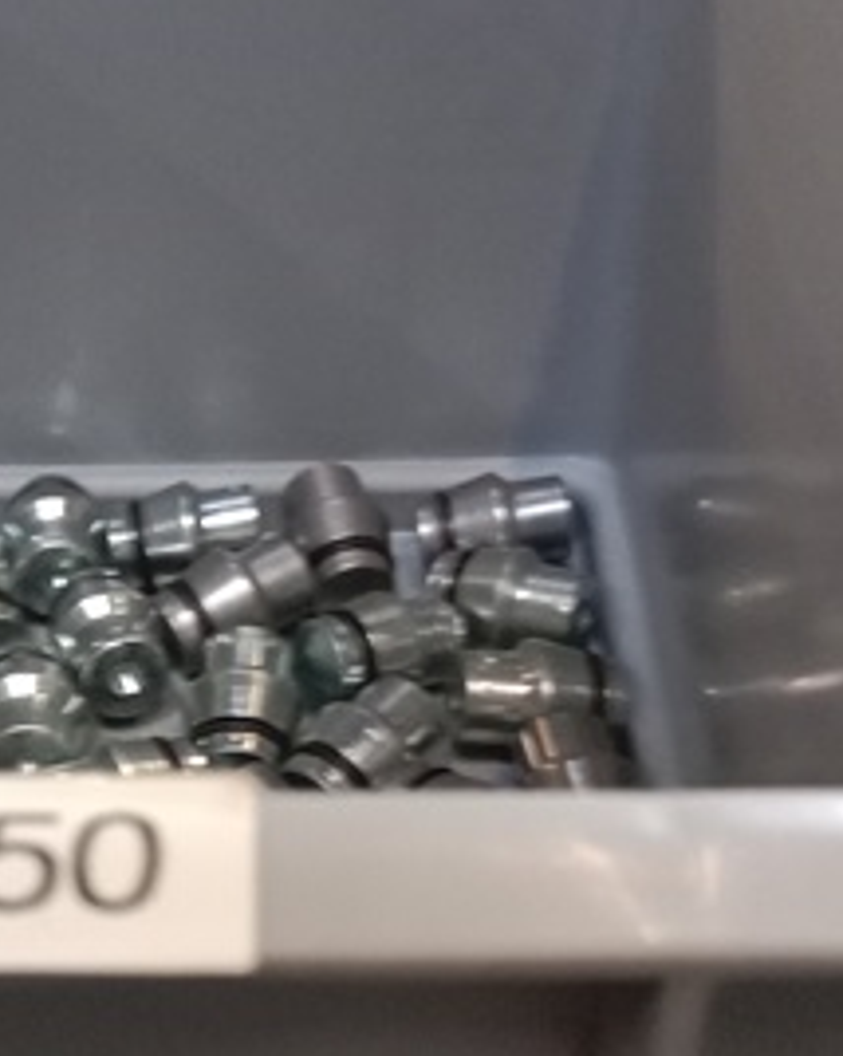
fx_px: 1967
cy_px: 717
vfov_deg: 29.8
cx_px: 158
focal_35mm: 63
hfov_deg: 23.8
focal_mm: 3.65
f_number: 2.2
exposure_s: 1/16.7
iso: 1050
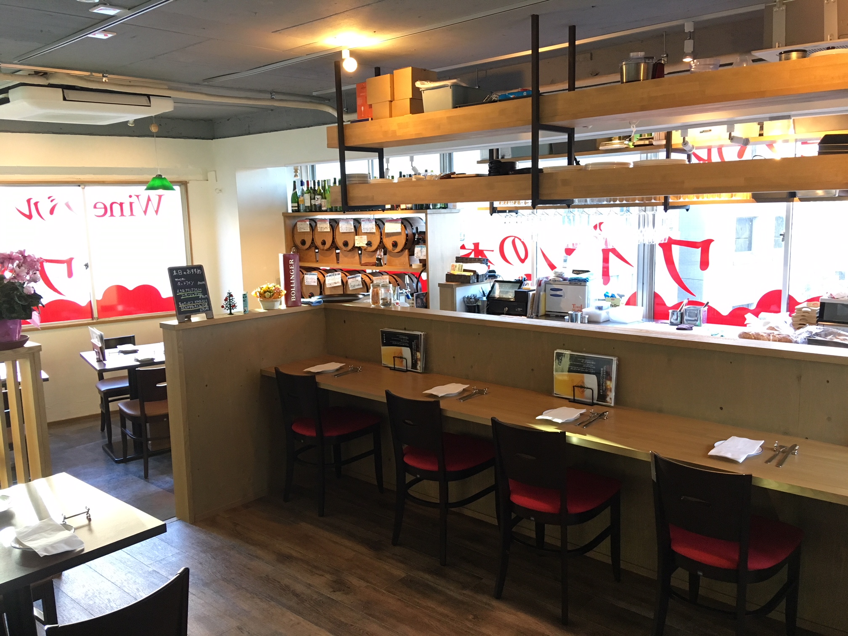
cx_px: 424
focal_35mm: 29
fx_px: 710
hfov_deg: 61.7
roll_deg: +1.7
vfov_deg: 48.2
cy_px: 318
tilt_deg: -8.2
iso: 100
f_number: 2.2
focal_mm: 4.15
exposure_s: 1/30
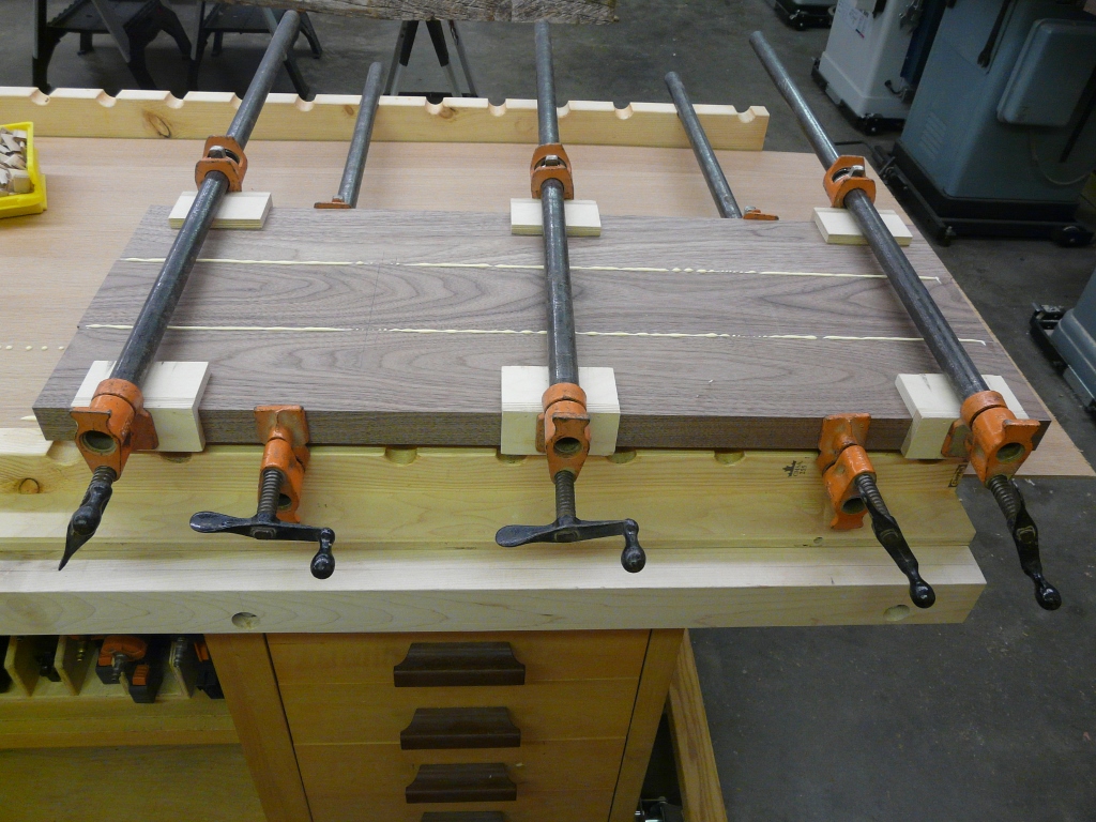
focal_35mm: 28
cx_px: 548
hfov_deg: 63.4
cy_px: 411
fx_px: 887
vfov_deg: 49.7
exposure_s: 1/30
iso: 200
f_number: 2.8
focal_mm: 4.6
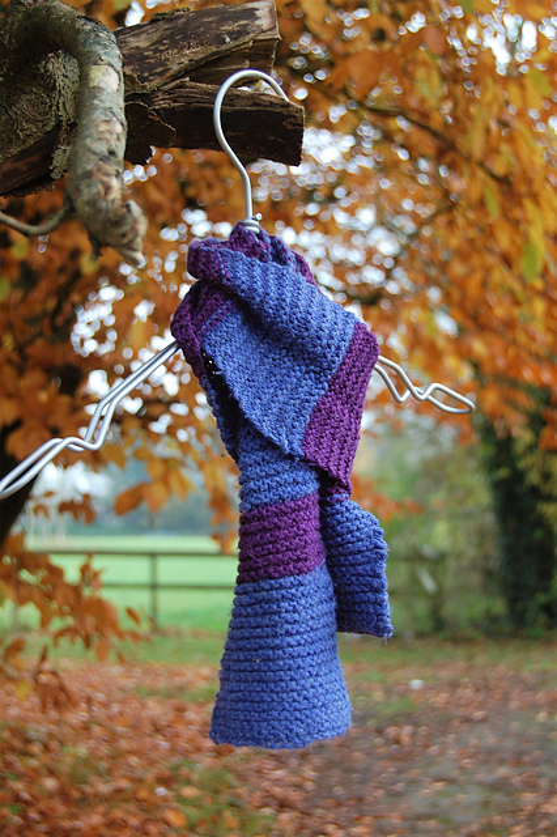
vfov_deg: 35.1
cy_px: 418
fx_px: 1324
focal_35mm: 57
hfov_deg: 23.8
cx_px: 278
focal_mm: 38
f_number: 5.6
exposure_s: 1/125
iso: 280
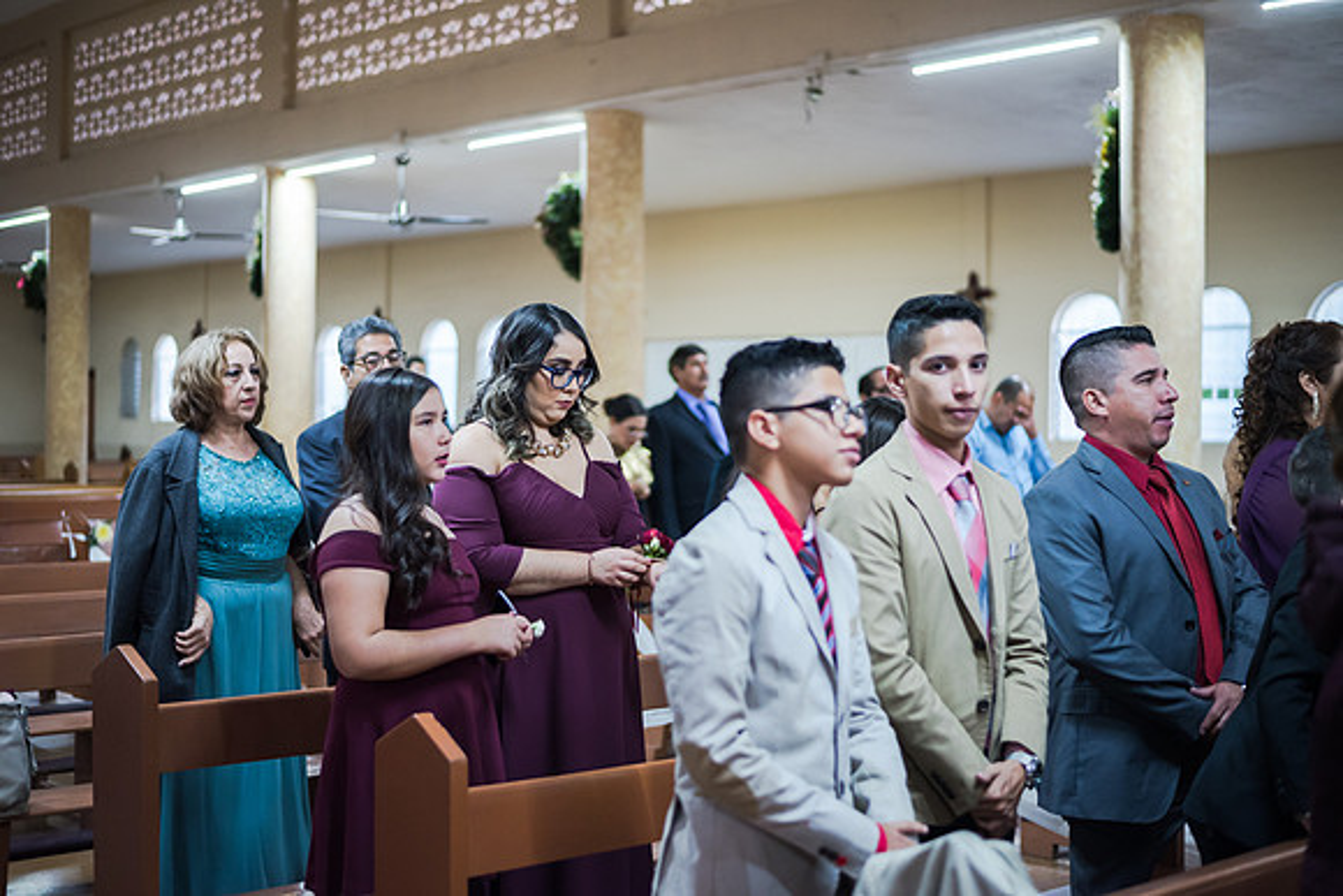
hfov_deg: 39.6
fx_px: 1866
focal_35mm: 50
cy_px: 448
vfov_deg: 27.0
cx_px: 672
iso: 1600
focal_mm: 50
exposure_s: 1/160
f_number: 1.8
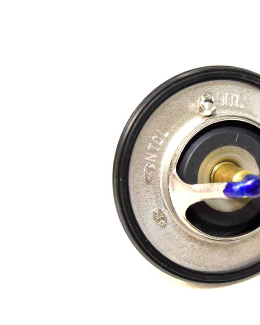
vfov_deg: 27.9
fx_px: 654
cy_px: 162
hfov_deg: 22.0
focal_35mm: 68
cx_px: 230
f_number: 4.5
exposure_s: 1/60
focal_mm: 32
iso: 2000
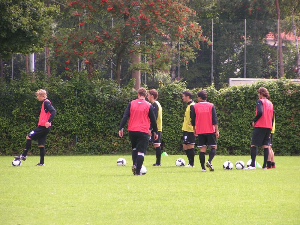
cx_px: 150
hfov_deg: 7.0
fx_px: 2453
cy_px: 112
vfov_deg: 5.3
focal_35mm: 283
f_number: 3.5
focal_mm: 43.3
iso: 50
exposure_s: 1/320
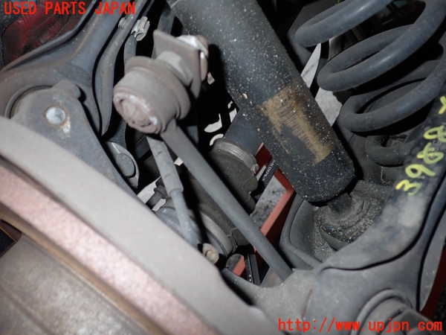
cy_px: 168
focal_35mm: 30
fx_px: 387
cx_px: 223
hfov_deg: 60.0
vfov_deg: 46.8
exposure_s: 1/30
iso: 200
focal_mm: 5.4
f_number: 6.3
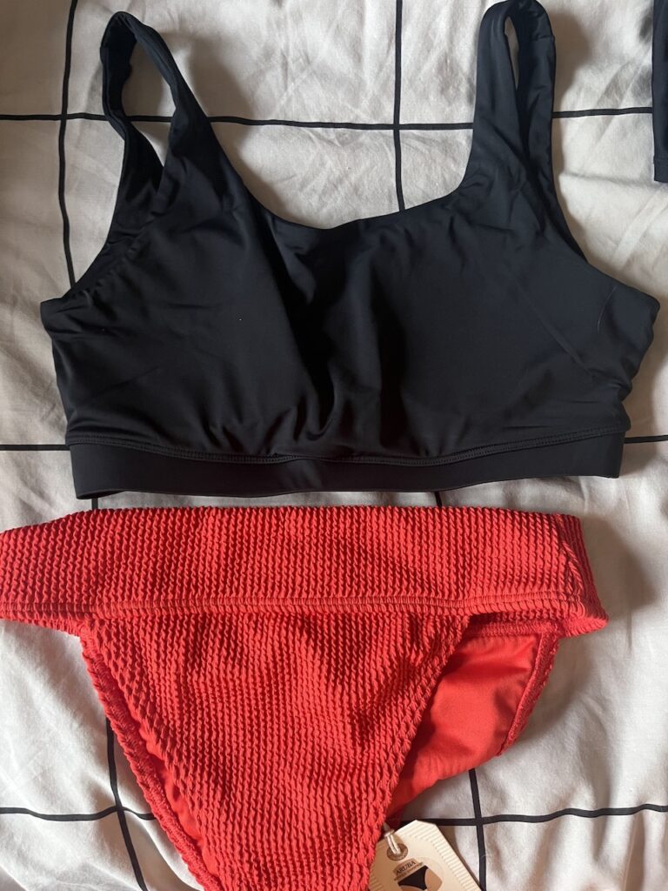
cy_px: 446
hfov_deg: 53.1
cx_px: 334
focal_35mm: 26
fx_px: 669
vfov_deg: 67.3
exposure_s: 1/30
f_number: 1.6
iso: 500
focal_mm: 5.1
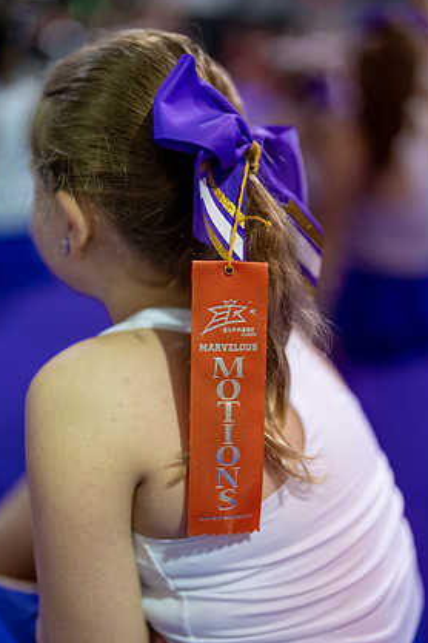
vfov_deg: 36.9
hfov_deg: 25.1
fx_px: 963
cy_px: 325
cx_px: 212
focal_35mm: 54
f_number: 1.2
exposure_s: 1/1000
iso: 1600
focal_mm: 50
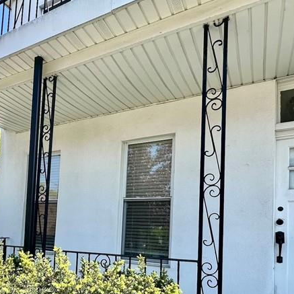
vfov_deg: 53.5
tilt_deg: +4.4
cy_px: 215
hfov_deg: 54.0
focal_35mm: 29
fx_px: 279
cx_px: 89
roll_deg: -3.3
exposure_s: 1/596
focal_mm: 2.22
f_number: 2.2
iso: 40
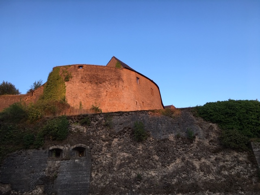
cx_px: 130
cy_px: 98
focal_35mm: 29
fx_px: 218
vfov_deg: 48.2
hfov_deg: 61.7
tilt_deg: +21.4
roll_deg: +2.5
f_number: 2.2
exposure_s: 1/100
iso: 25
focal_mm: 4.15
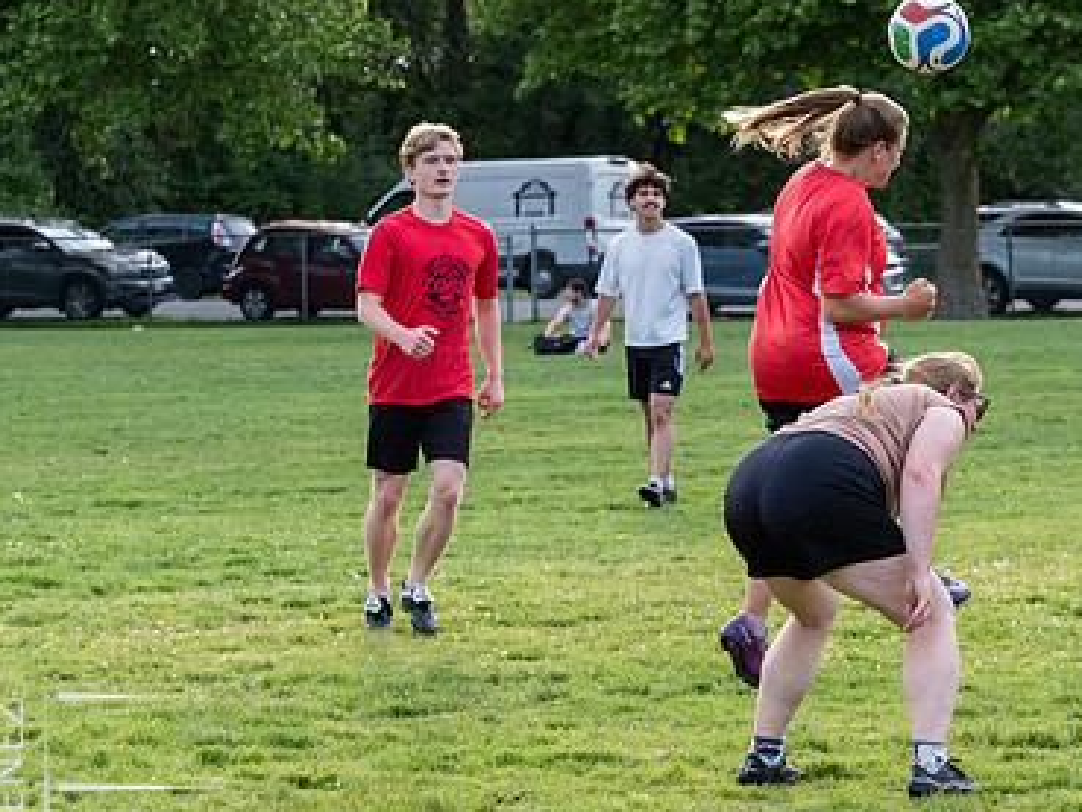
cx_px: 745
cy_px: 374
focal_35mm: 201
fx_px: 6285
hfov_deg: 9.8
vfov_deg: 7.4
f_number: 4.5
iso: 1250
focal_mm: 64
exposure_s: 1/1250
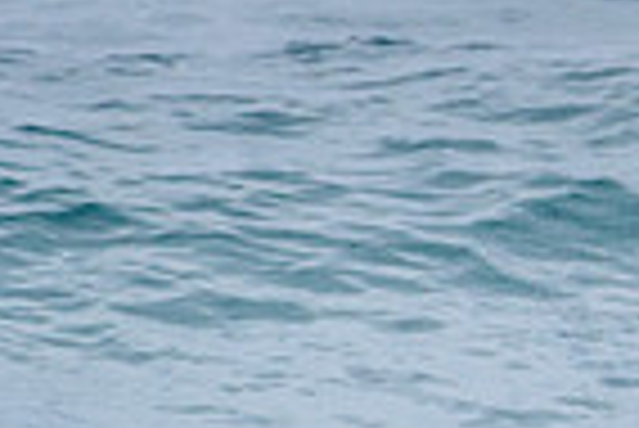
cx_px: 1483
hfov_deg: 0.8
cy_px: 405
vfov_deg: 0.6
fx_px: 44349
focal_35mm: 2496
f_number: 5.6
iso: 1400
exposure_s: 1/2000
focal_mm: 500
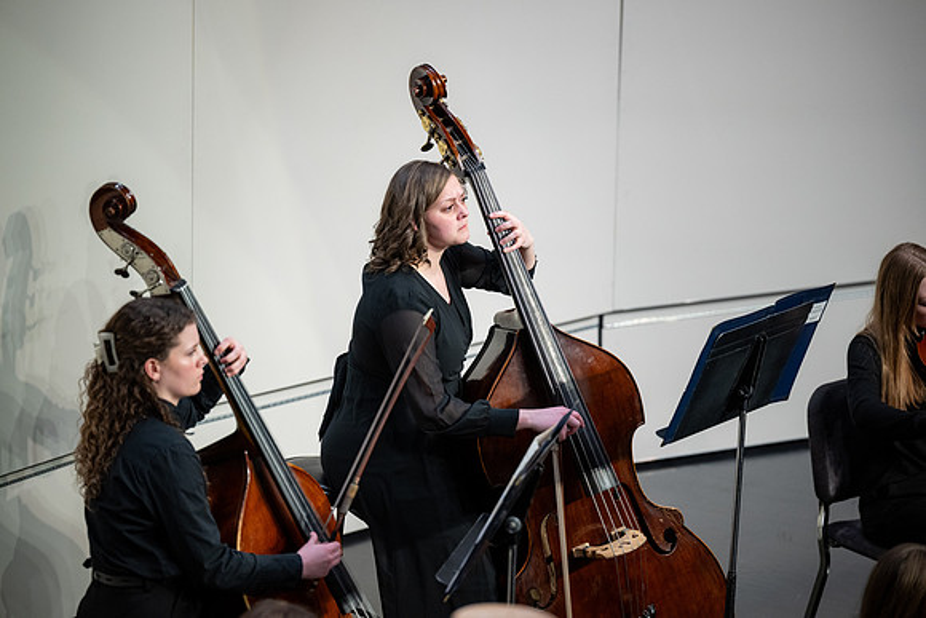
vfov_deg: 6.9
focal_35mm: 200
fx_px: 5145
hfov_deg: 10.3
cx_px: 463
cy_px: 309
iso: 1250
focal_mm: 200
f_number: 2.8
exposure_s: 1/400
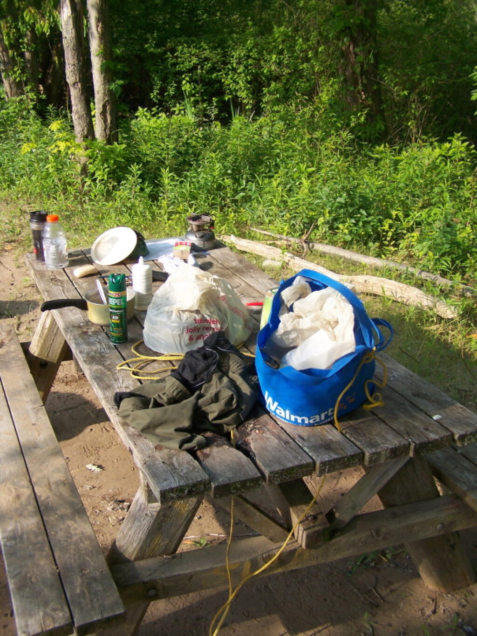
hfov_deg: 37.7
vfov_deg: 49.0
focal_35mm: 38
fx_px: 698
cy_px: 318
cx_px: 238
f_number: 2.8
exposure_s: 1/500
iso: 80
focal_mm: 6.3
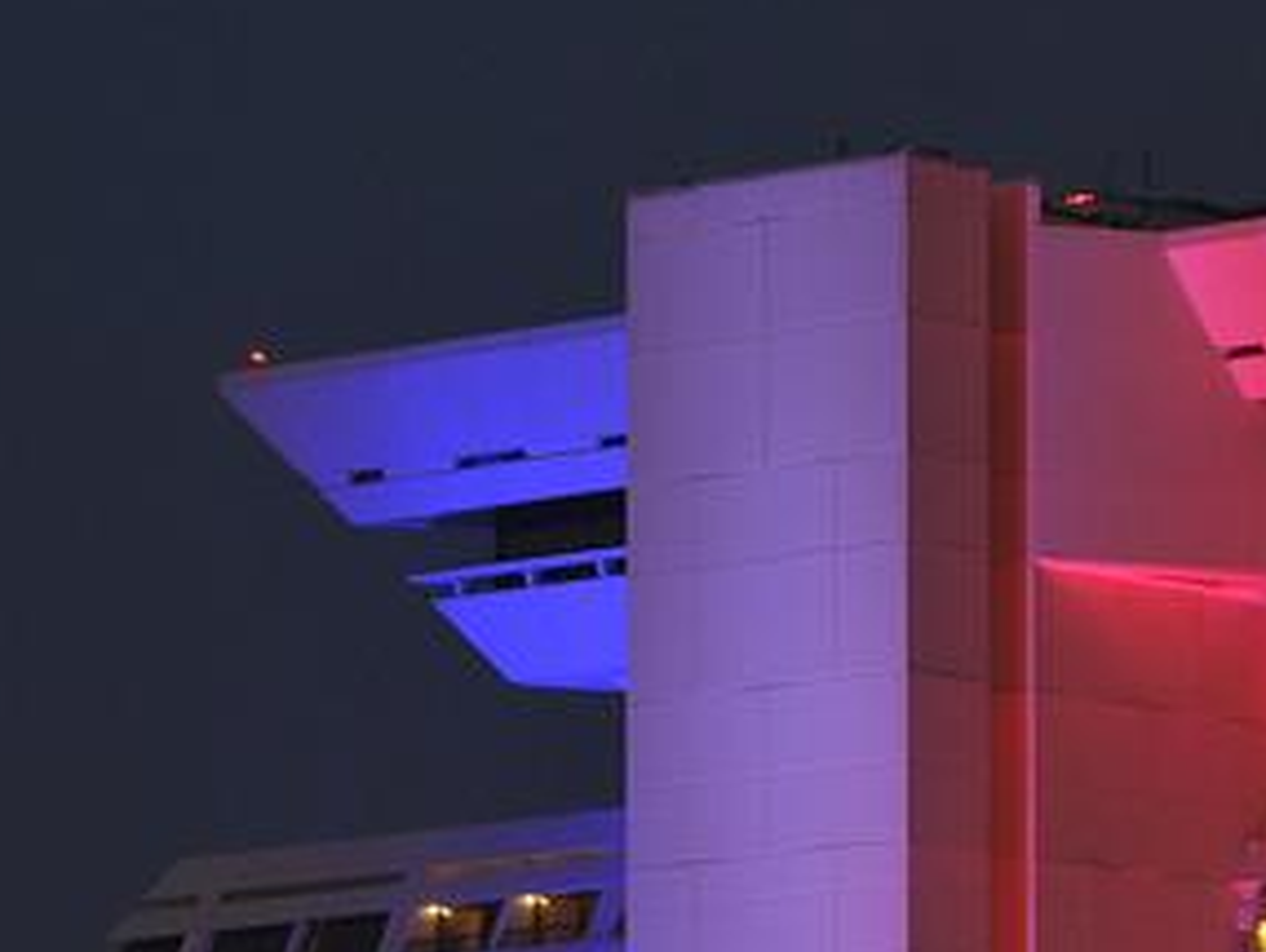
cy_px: 1198
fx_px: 14092
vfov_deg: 3.9
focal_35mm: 385
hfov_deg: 5.1
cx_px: 921
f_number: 5.6
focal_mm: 112
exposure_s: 1/60
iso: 1600
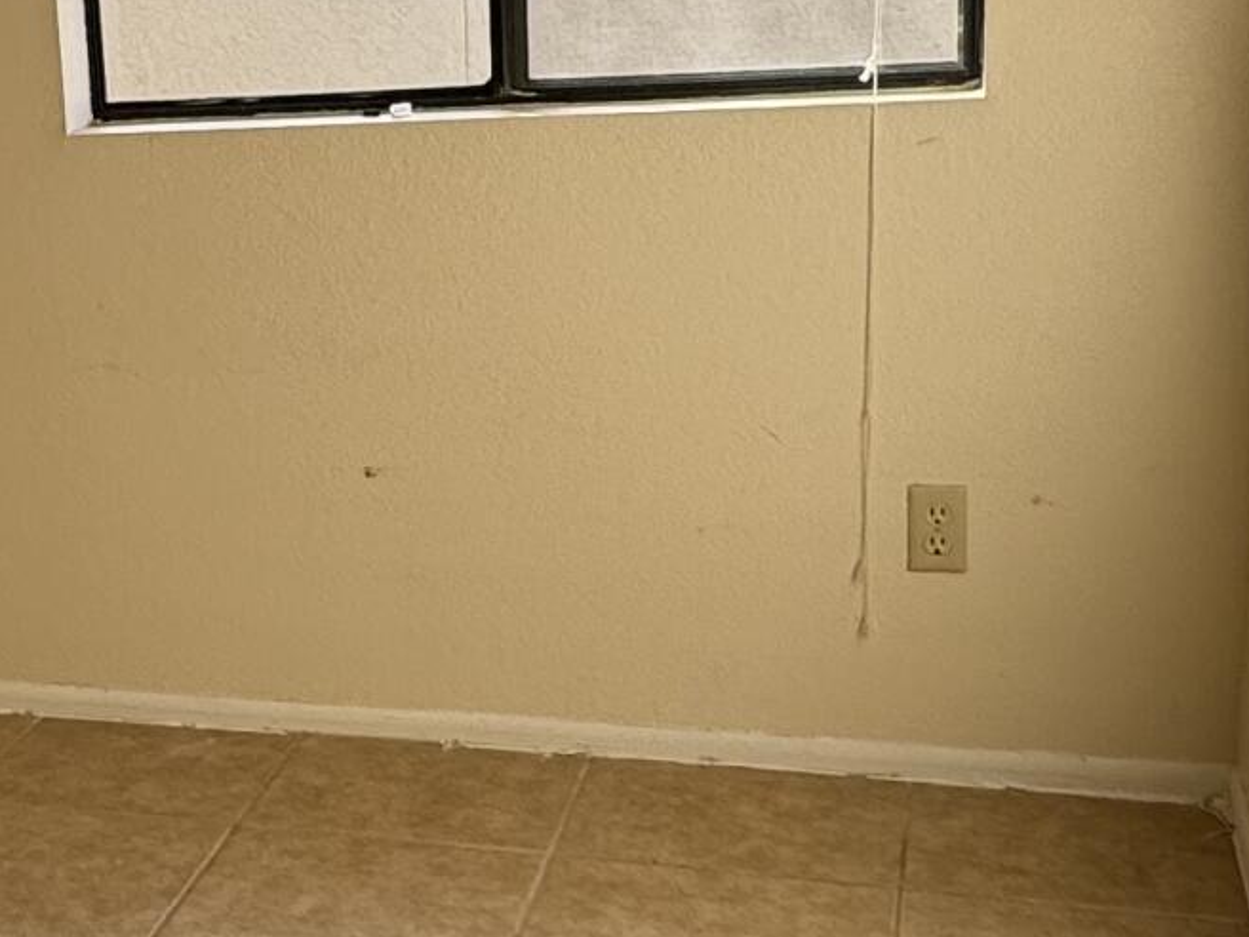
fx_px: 2309
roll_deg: +3.4
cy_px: 444
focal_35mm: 64
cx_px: 21
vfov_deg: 22.9
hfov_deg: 28.5
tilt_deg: -14.2
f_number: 2.2
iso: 40
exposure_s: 1/220
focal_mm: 2.22
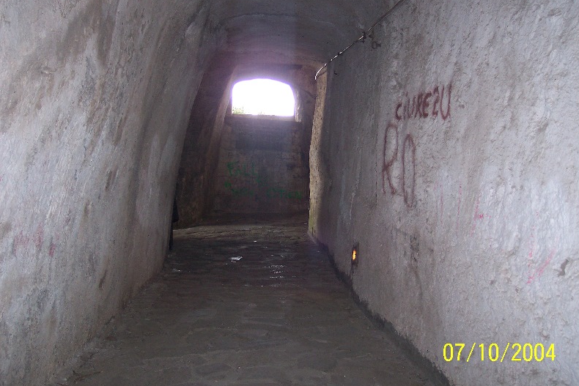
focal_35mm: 40
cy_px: 188
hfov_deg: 48.4
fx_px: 643
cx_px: 292
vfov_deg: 33.4
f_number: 2.8
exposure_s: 1/30
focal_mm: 8
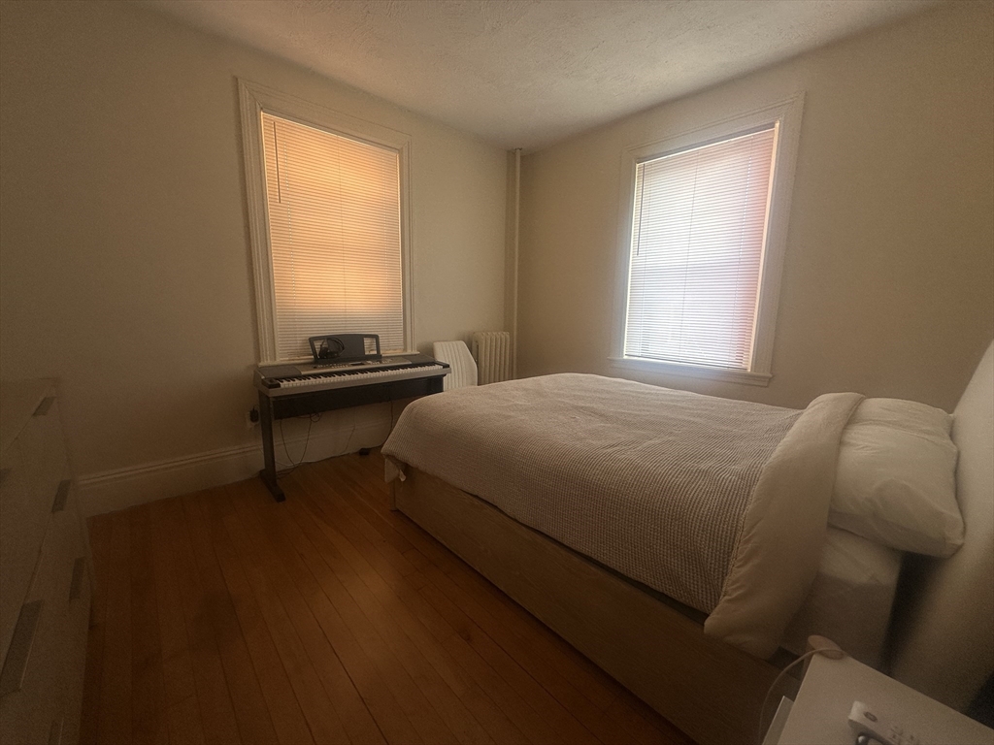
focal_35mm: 14
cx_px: 497
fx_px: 402
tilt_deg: -9.3
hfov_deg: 102.1
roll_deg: -1.1
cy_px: 372
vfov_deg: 85.7
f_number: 2.2
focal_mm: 2.22
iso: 80
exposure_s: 1/120
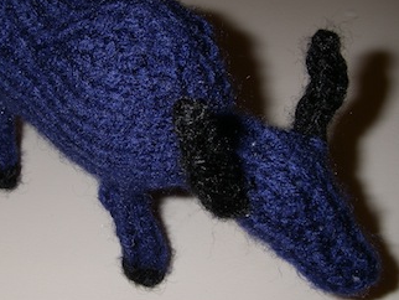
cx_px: 129
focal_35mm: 59
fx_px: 681
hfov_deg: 32.4
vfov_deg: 24.8
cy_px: 149
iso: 64
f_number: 6.6
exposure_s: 1/40
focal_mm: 6.3
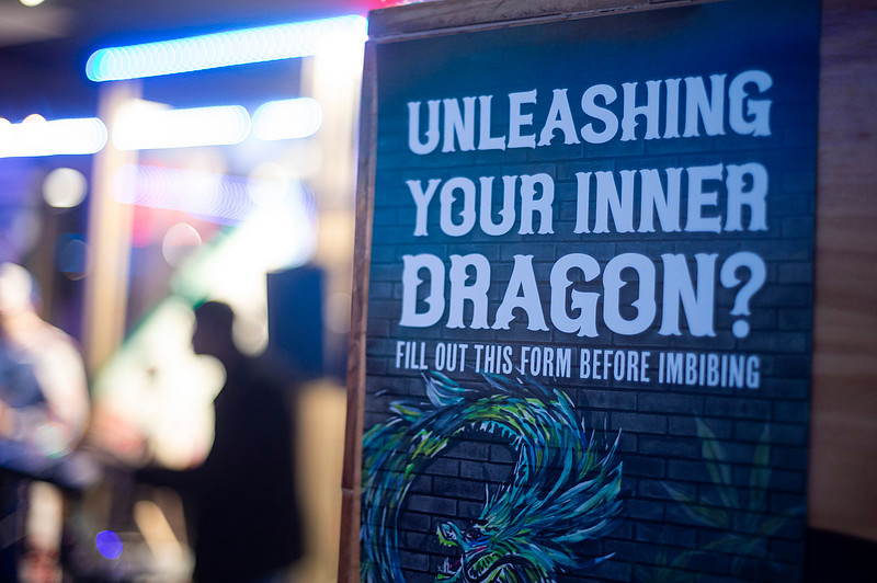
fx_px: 1217
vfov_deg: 26.9
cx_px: 438
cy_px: 292
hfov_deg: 39.6
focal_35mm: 50
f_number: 1.8
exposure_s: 1/60
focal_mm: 50
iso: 3200
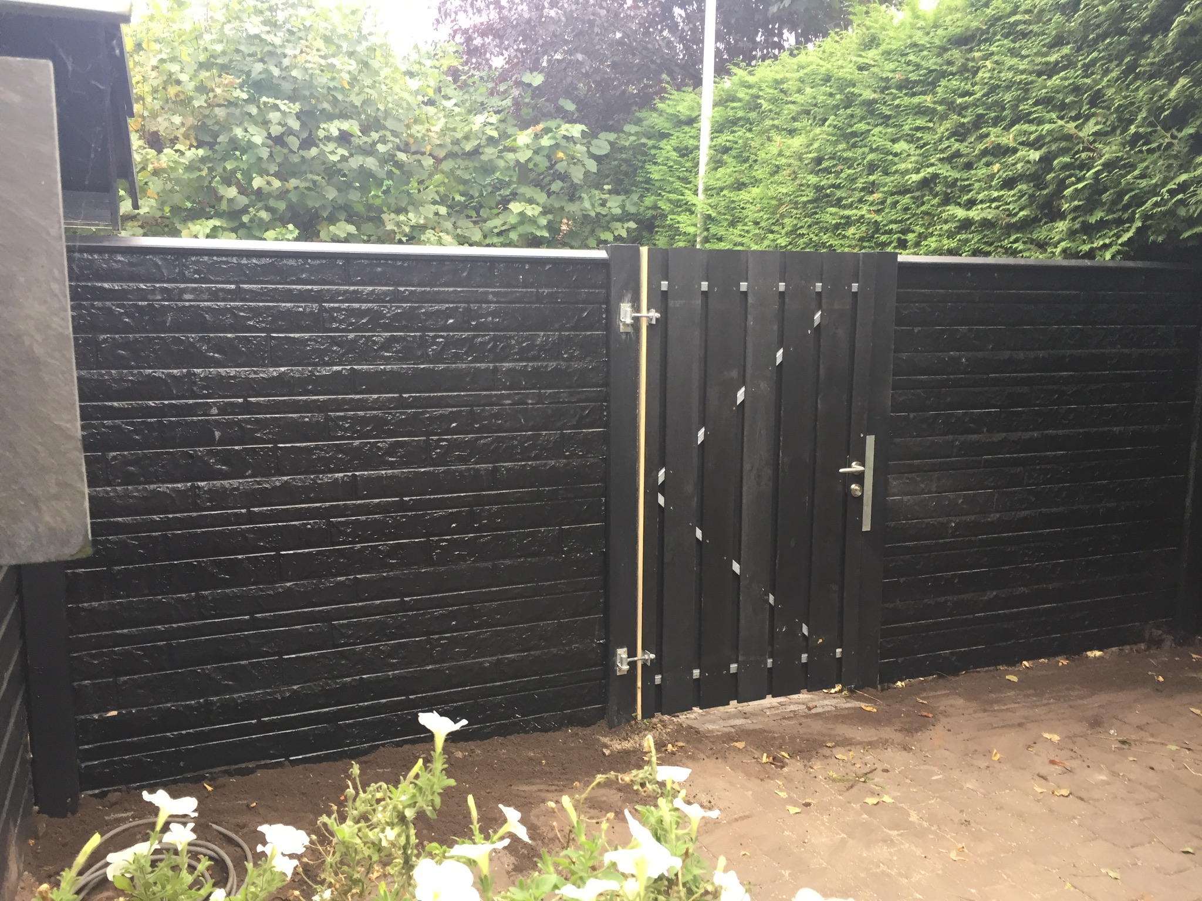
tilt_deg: -8.9
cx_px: 601
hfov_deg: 61.7
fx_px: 1007
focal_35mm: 29
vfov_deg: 48.2
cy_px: 450
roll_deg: -0.7
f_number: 2.2
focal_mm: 4.15
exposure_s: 1/33
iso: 32
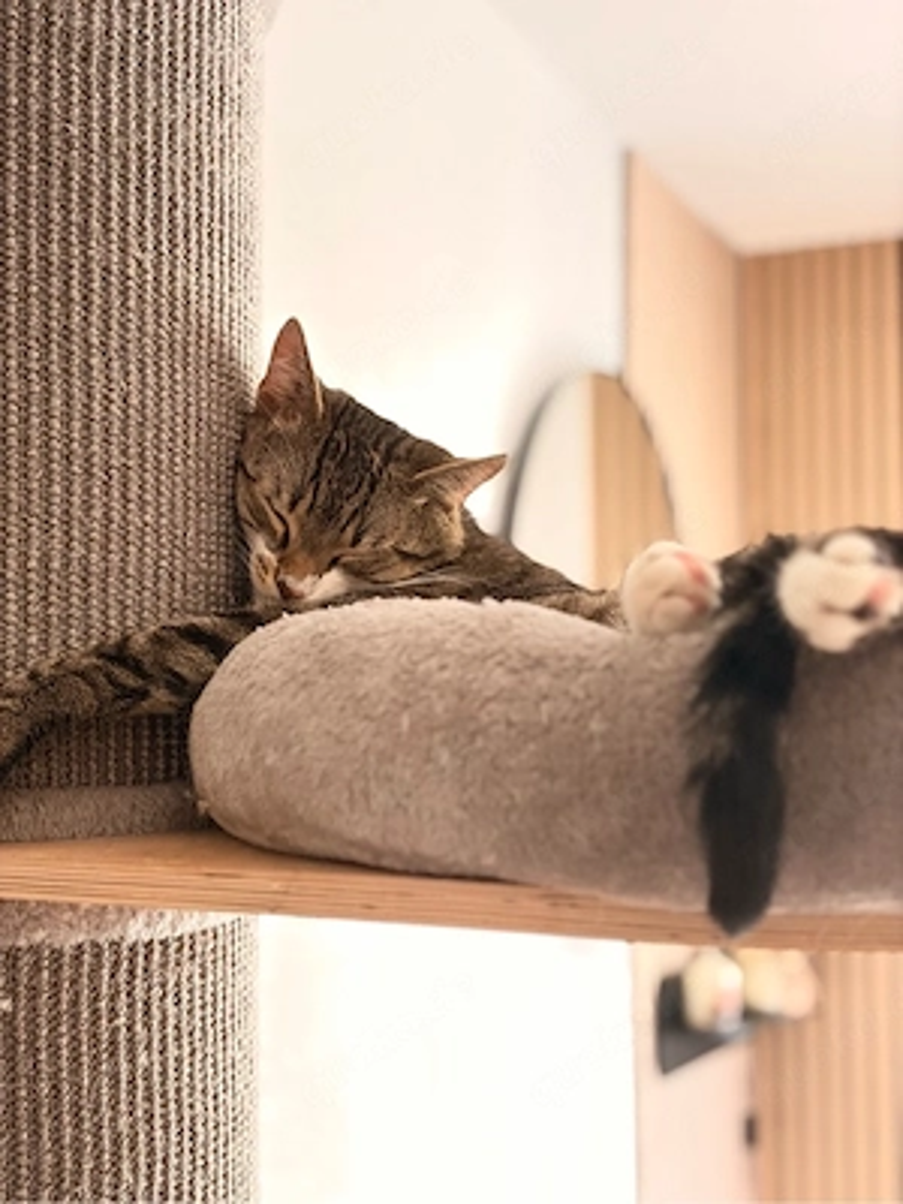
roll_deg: -0.1
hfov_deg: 28.0
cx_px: 452
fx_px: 1809
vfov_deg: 36.8
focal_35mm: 52
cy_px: 602
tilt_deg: +5.0
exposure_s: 1/24
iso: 400
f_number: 1.6
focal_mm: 5.96
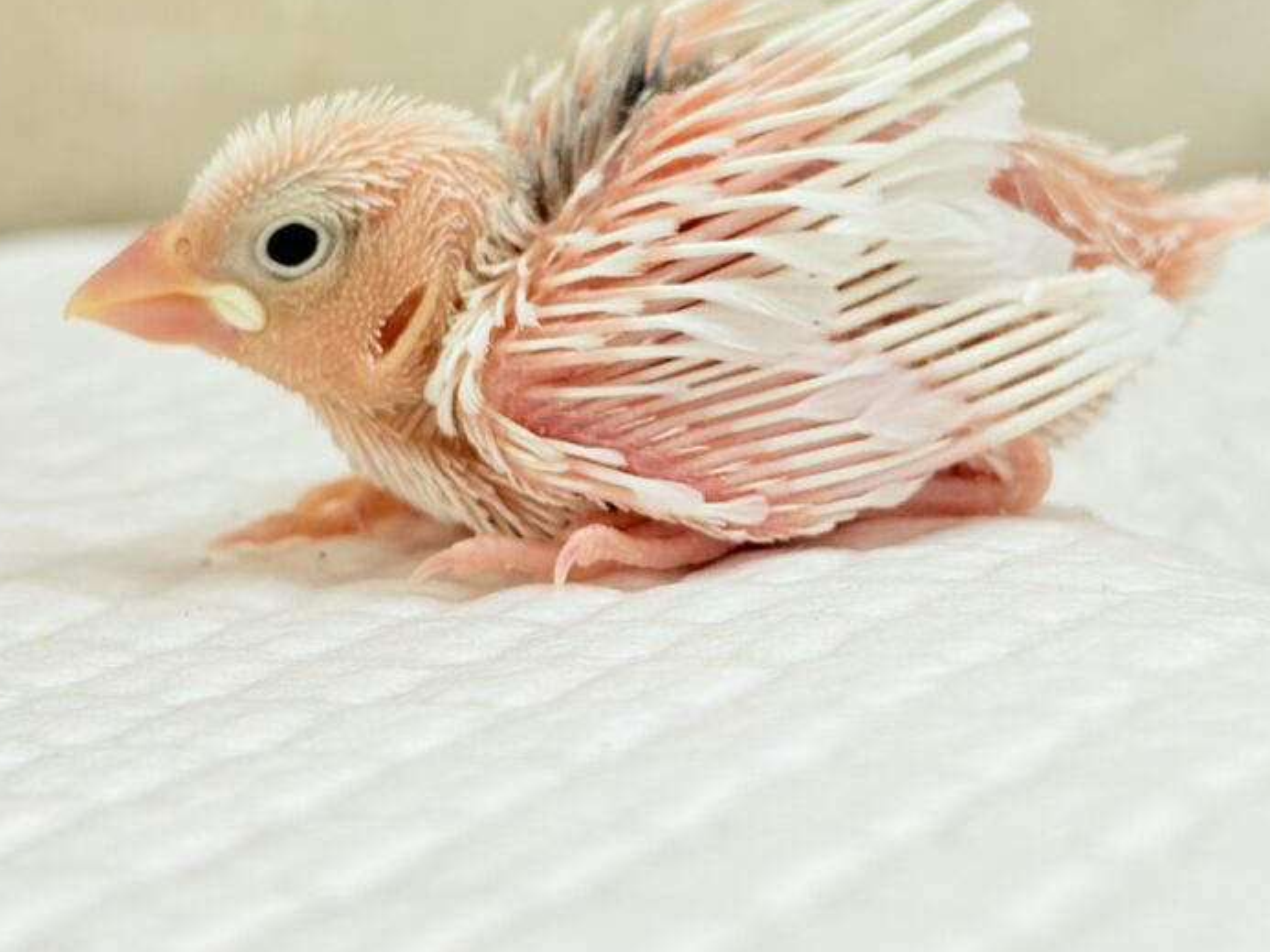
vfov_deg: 16.4
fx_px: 3303
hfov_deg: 21.8
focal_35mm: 90
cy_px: 331
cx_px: 660
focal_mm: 5.96
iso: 40
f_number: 1.6
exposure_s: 1/50
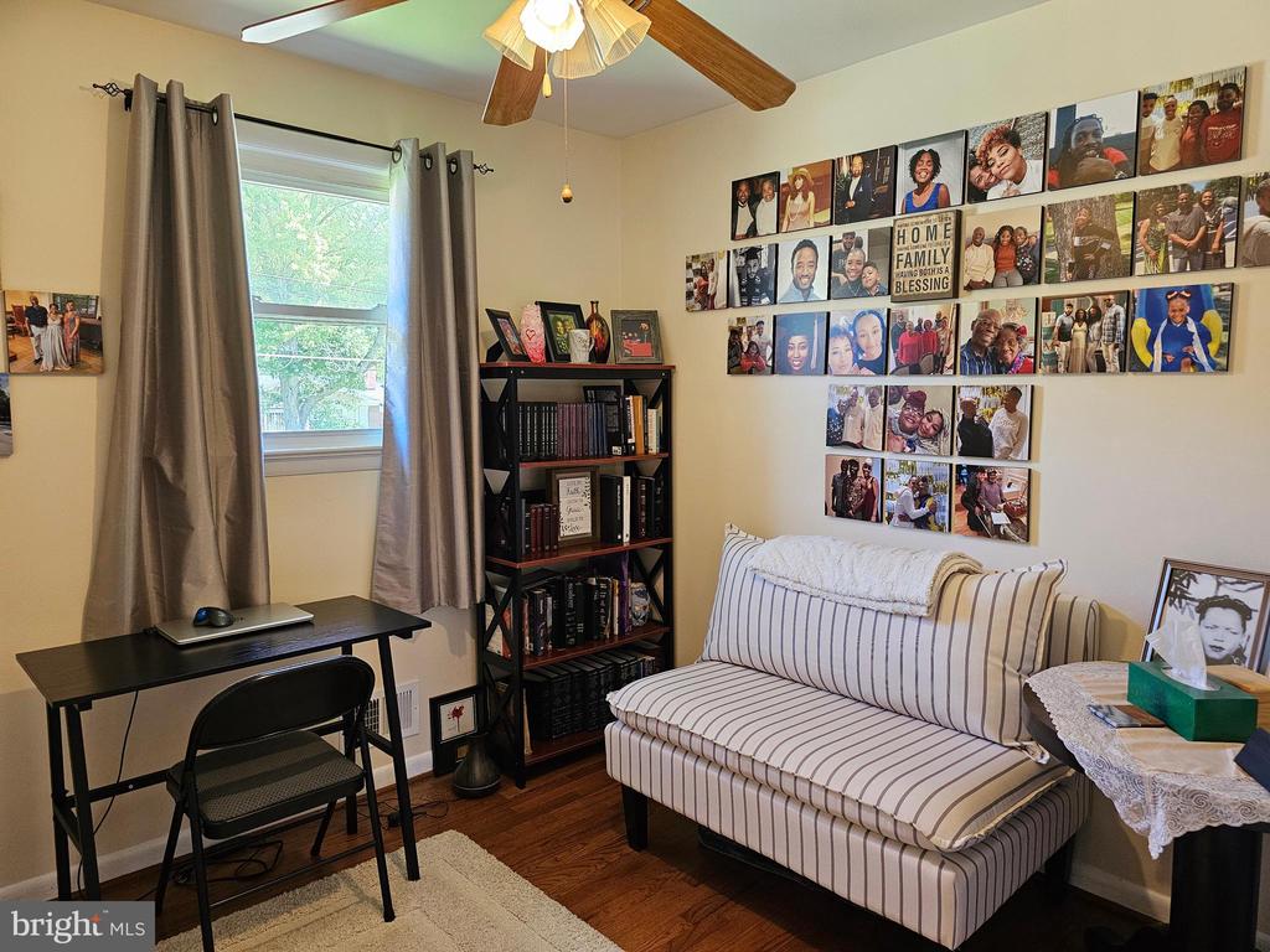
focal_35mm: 23
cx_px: 635
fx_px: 844
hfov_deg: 73.9
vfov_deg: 58.9
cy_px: 476
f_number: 1.7
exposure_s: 1/120
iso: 500
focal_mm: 6.3
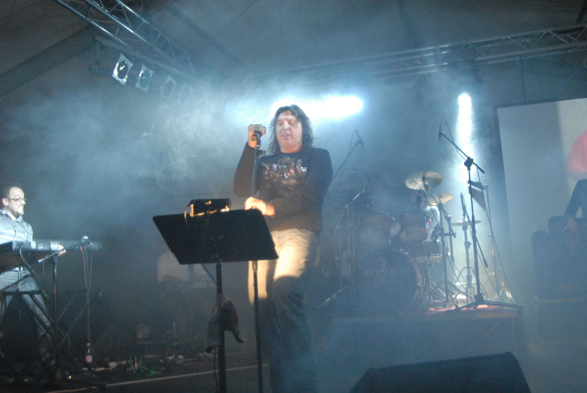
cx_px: 294
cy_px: 196
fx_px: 588
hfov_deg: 53.1
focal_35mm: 36
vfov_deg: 37.0
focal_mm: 24
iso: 1600
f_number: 3.5
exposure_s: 1/10
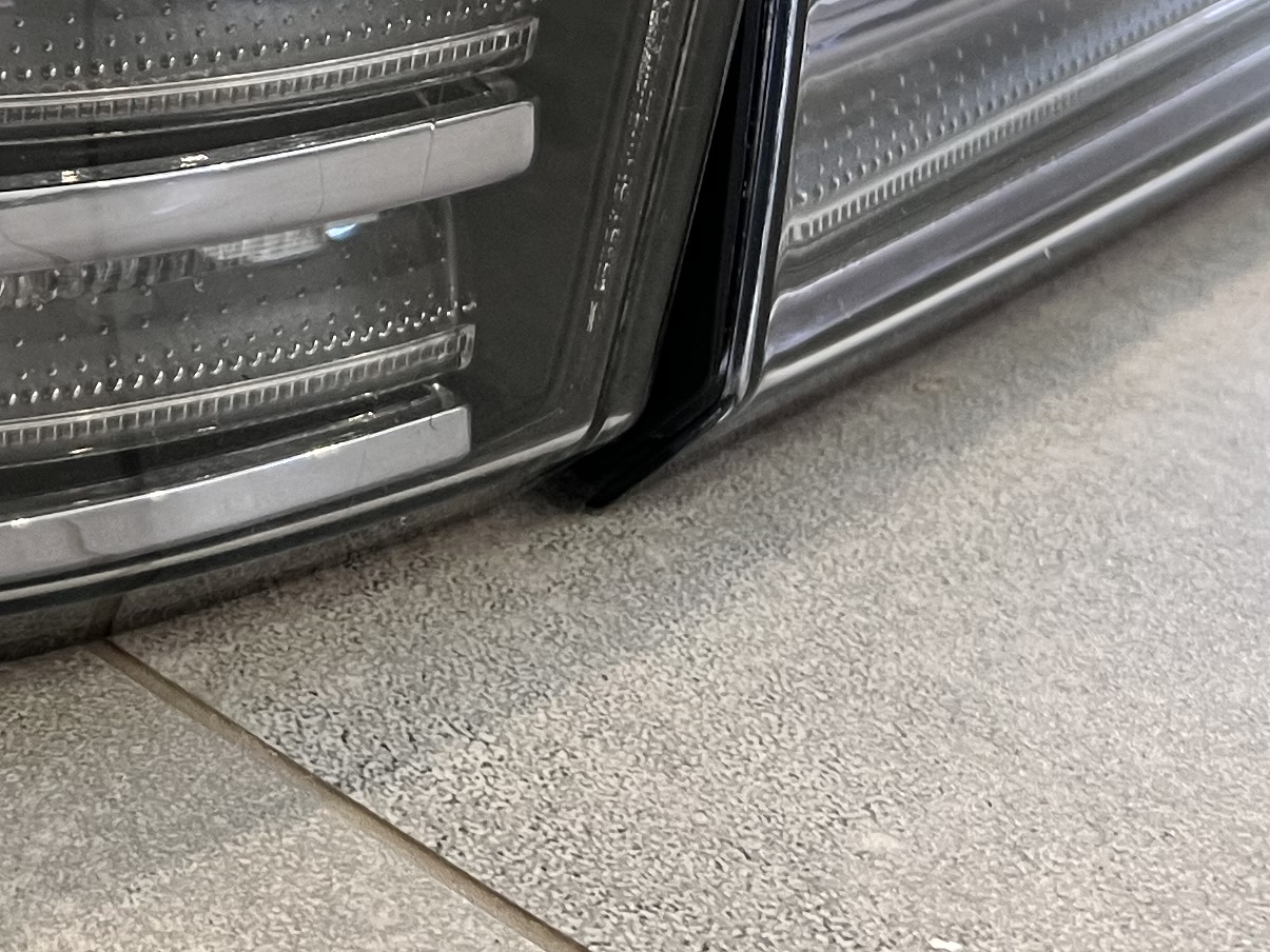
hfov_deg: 21.1
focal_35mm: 87
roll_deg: +0.3
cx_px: -210
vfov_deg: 16.5
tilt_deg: -22.4
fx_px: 3192
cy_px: -68
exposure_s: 1/50
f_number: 1.5
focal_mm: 5.7
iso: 64
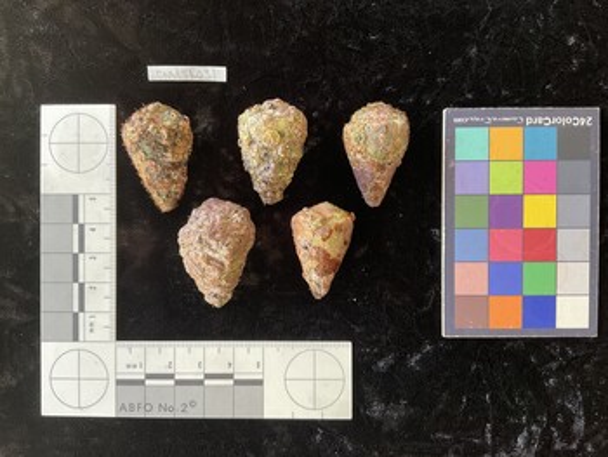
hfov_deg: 61.6
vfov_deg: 48.3
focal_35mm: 29
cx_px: 304
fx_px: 510
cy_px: 228
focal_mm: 3
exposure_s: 1/60
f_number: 1.8
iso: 80
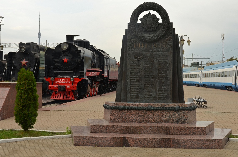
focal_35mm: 56
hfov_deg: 36.0
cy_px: 75
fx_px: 367
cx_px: 127
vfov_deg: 24.2
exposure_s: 1/320
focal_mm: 31
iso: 250
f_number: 9
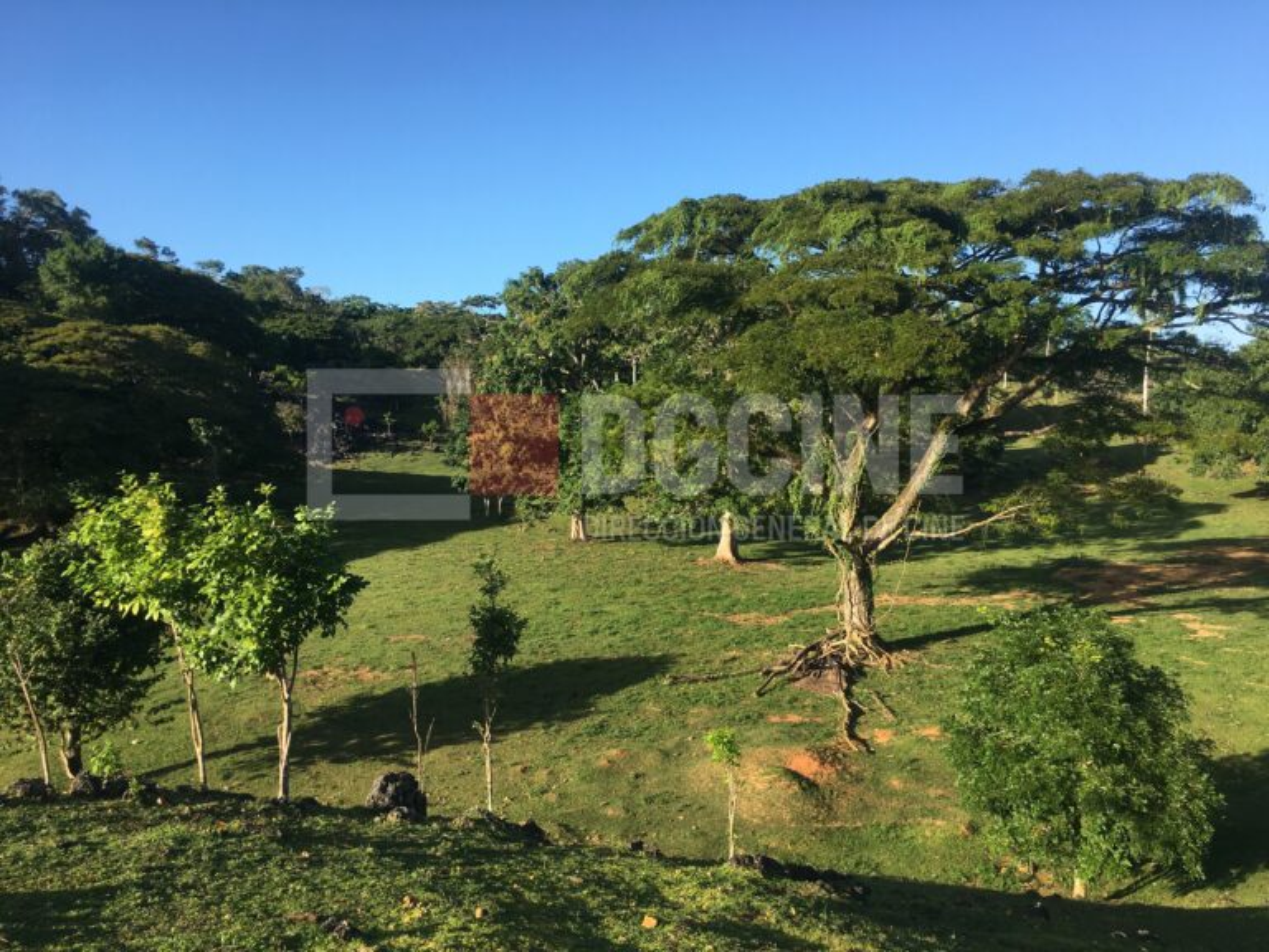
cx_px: 634
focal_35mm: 29
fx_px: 1063
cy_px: 476
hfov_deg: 61.7
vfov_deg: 48.2
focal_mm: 4.15
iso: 25
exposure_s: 1/962
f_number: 2.2
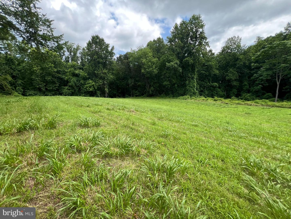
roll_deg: +1.0
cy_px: 110
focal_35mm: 13
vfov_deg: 89.9
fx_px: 109
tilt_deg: -17.3
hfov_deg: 106.2
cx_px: 146
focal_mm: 1.57
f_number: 1.8
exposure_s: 1/367
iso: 32
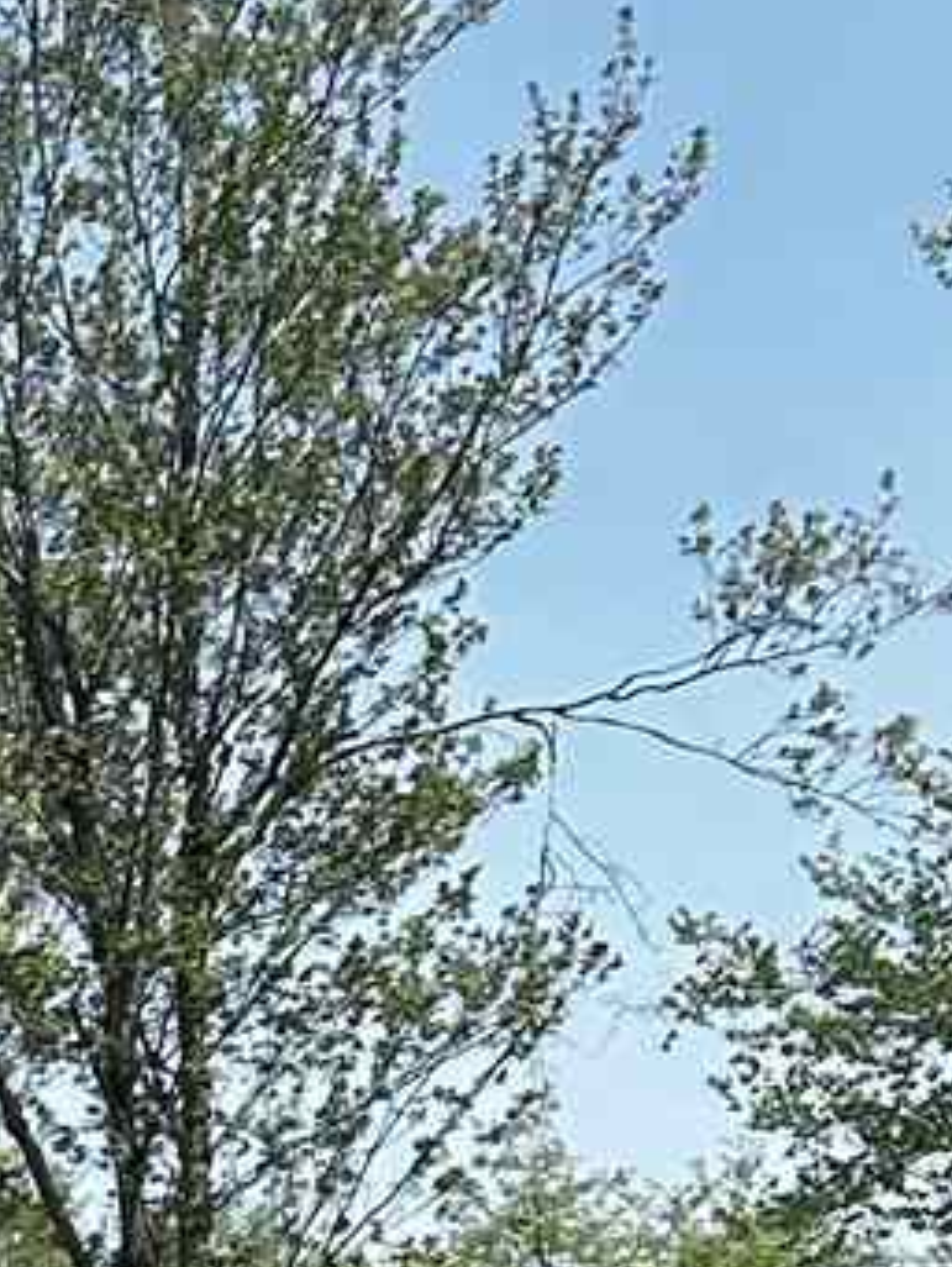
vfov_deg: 10.5
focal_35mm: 175
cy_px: 2393
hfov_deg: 7.3
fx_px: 6409
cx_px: -2148
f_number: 1.5
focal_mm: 5.7
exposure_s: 1/2404
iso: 50
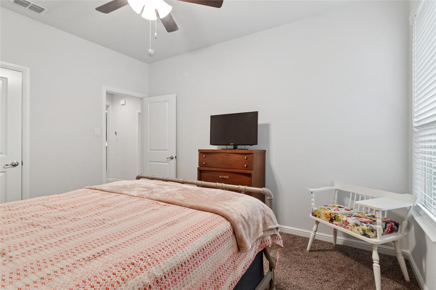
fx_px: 200
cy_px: 145
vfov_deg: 72.0
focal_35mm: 16
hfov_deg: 95.0
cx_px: 218
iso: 250
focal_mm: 11
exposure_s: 1/8
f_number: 8
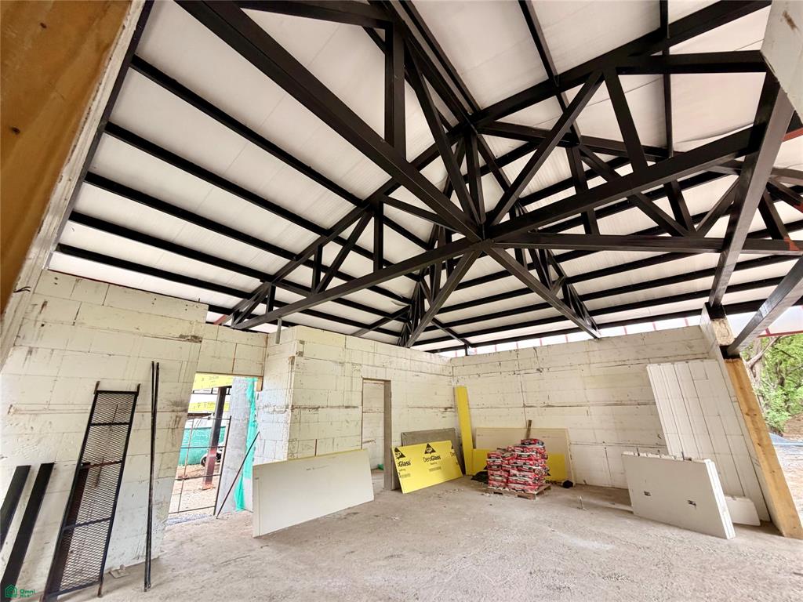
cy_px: 301
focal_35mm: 14
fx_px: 325
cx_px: 402
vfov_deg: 85.7
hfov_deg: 102.1
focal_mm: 2.22
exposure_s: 1/121
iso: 160
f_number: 2.2
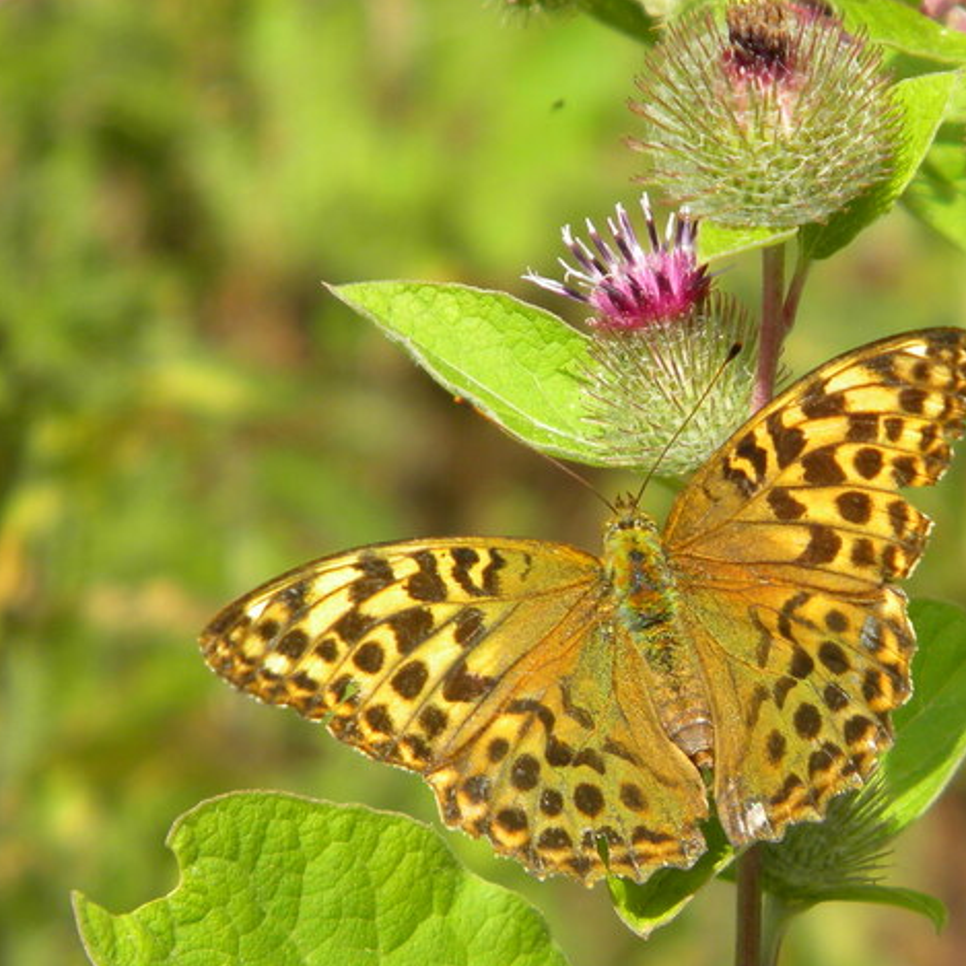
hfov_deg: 5.0
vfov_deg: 5.0
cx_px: 678
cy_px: 737
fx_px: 11145
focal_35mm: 353
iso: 80
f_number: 5.2
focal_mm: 33.1
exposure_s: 1/265
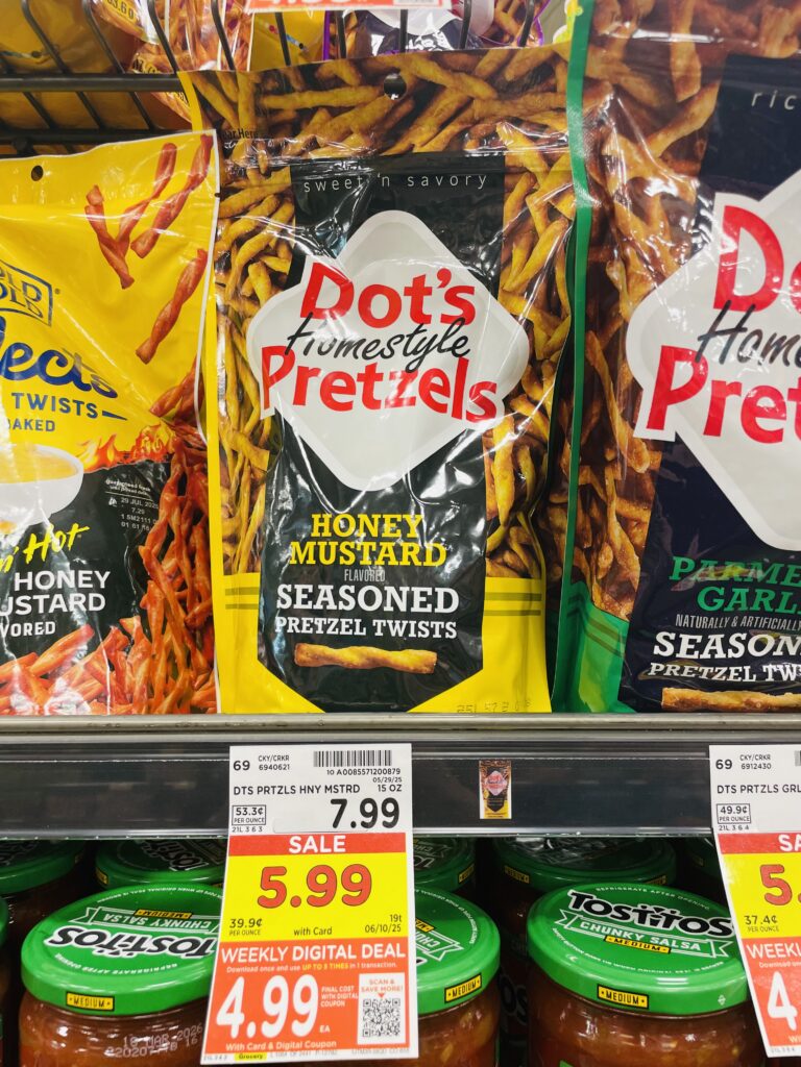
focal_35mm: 26
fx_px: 802
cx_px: 400
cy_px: 534
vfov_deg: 67.3
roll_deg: +0.4
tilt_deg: +1.9
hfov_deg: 53.1
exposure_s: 1/60
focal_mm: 4.2
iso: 80
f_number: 1.6
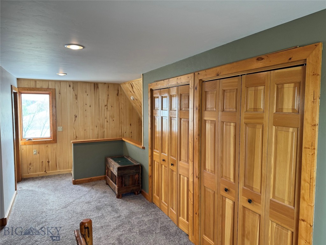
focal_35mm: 24
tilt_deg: -4.9
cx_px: 163
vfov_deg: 56.8
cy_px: 122
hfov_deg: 71.6
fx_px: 226
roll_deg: -1.1
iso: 160
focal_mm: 6.76
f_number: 1.78
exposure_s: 1/60
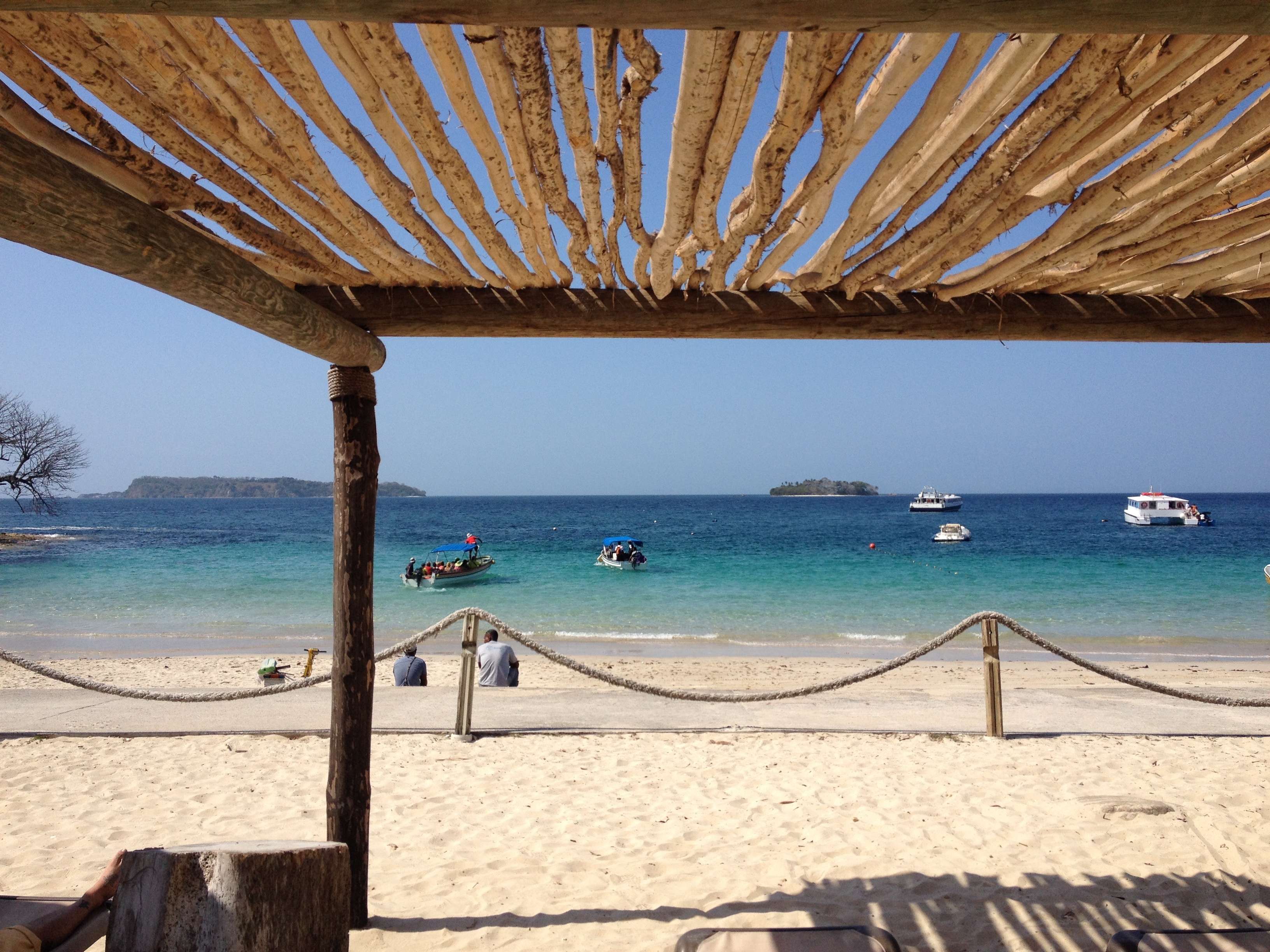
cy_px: 476
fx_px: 1284
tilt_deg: -2.1
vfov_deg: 40.7
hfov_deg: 52.6
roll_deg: +0.7
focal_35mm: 35
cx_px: 635
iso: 50
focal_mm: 4.28
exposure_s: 1/2762
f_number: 2.4
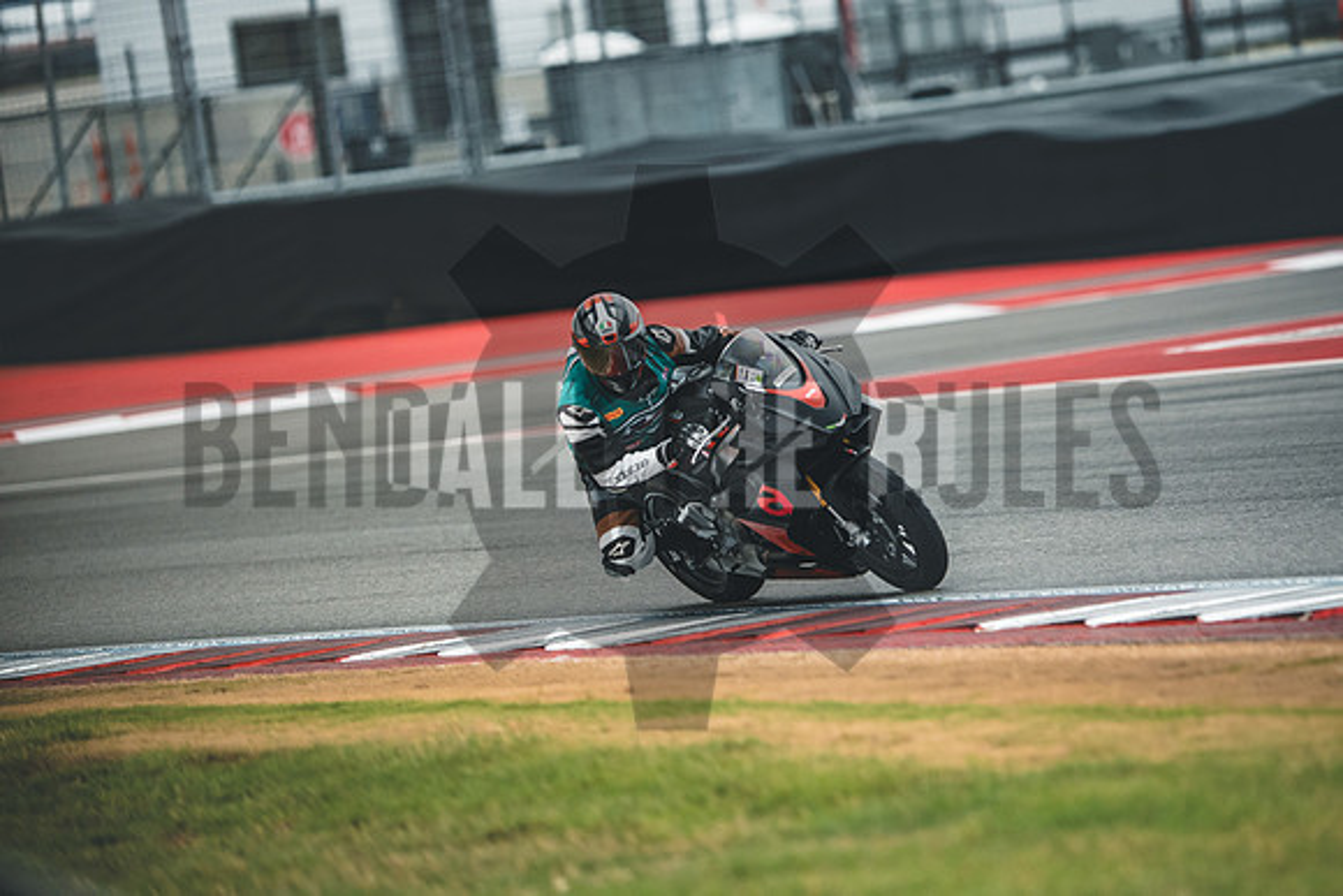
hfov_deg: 6.9
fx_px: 11194
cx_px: 672
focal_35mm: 300
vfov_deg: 4.6
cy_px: 448
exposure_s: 1/3200
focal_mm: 200
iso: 1000
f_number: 2
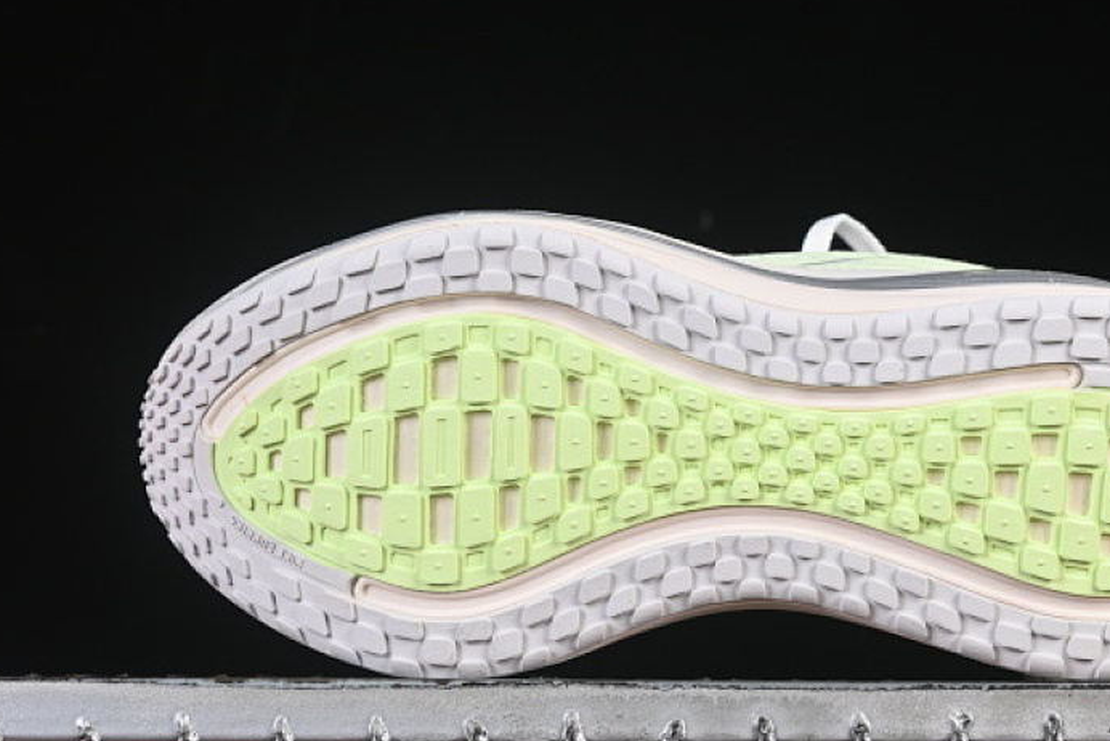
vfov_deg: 11.7
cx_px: 715
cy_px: 322
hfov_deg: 17.5
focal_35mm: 117
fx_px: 3609
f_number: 8
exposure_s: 1/80
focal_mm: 50
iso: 160
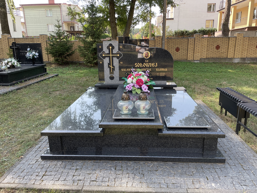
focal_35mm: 26
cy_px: 96
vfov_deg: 53.1
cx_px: 128
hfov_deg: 67.3
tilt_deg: -13.6
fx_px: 193
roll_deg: +0.8
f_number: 1.6
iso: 32
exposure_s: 1/361
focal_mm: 4.2
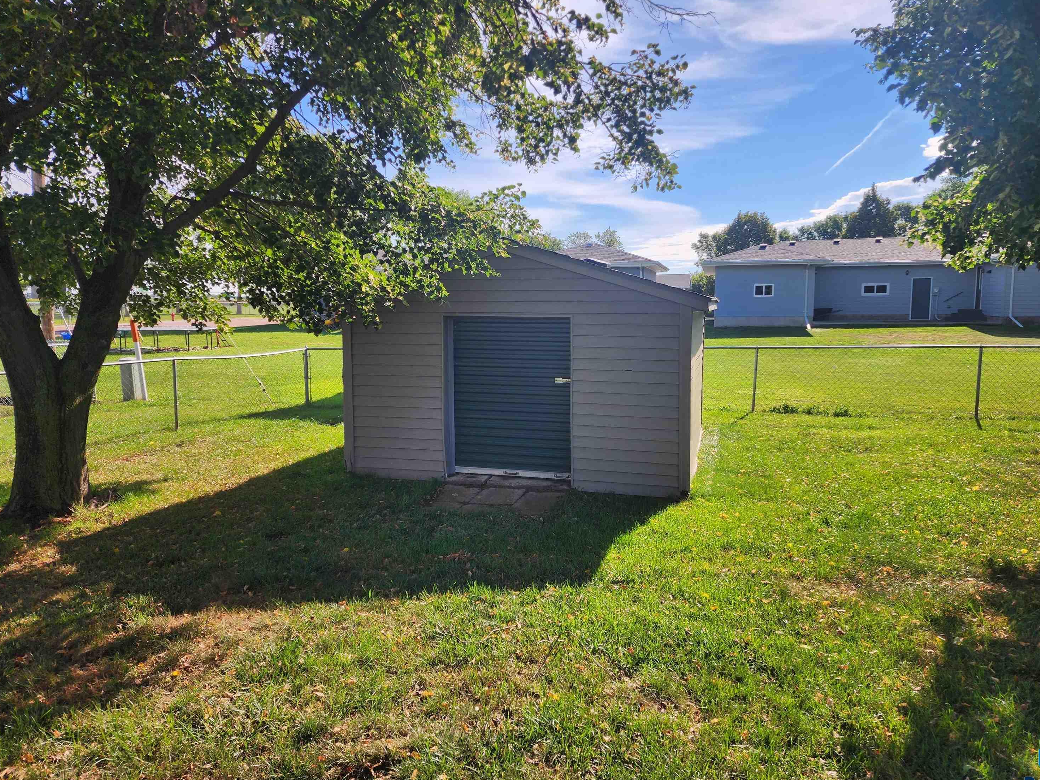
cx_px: 532
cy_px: 388
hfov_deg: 71.6
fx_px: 721
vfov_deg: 56.8
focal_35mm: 24
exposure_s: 1/634
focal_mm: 6.4
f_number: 1.8
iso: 12
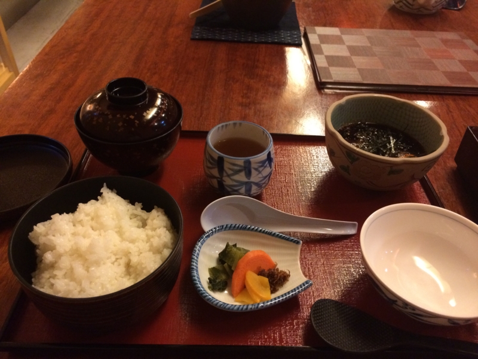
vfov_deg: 46.8
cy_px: 180
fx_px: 414
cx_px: 239
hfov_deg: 60.0
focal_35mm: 30
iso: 320
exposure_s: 1/15
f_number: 2.2
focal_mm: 4.12
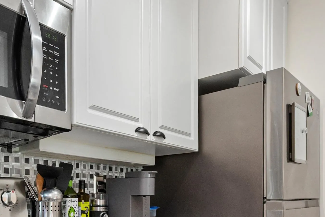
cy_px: 192
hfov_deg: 53.9
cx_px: 93
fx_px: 307
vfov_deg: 36.7
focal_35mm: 34
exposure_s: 1/25
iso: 200
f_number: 7.1
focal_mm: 10
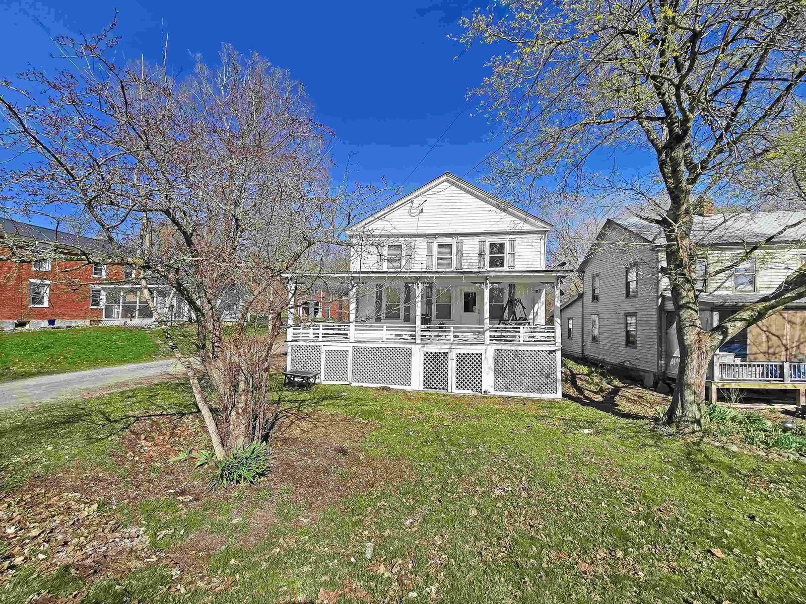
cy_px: 302
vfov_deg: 89.9
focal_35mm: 13
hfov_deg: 106.2
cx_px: 403
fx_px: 303
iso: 50
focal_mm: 2.2
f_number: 2.2
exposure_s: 1/2737
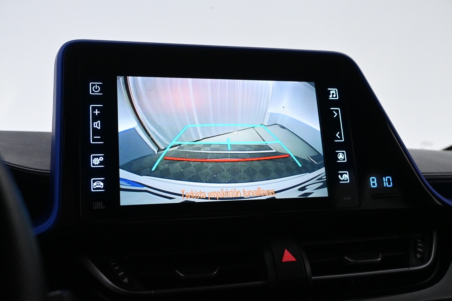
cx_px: 226
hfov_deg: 52.2
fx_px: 461
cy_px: 150
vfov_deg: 36.2
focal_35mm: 37
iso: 3200
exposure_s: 1/100
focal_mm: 24.5
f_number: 5
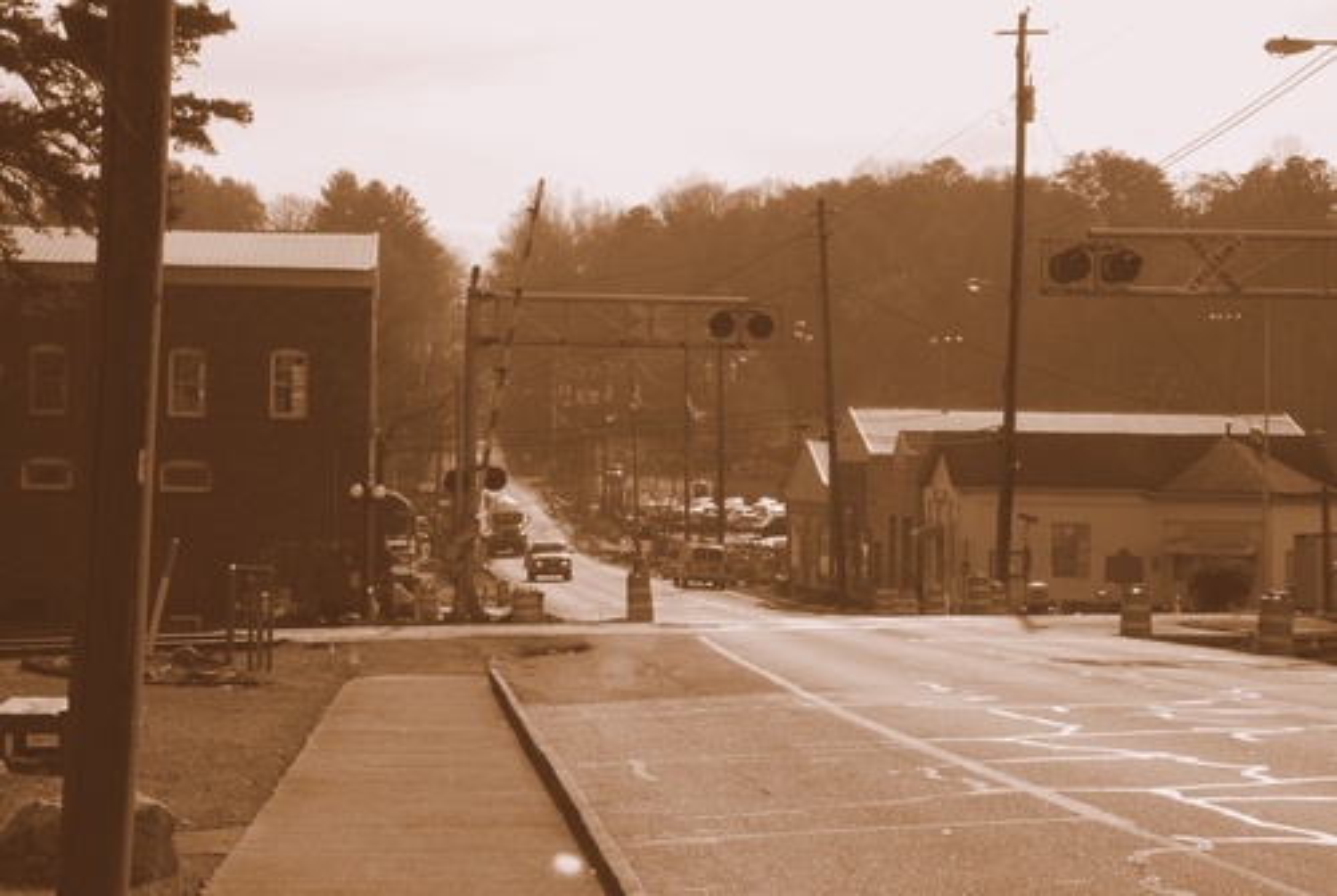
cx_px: 668
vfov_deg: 16.6
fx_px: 3068
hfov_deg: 24.6
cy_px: 448
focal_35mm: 82
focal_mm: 55
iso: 100
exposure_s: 1/20
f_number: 29
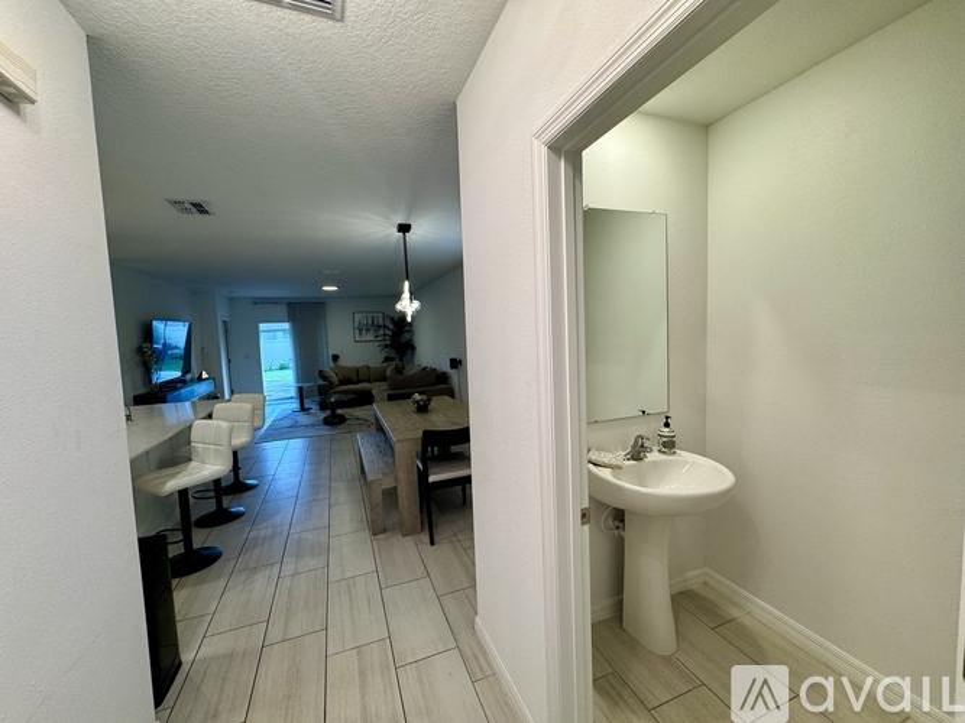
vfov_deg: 85.7
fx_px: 390
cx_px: 482
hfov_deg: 102.1
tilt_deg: -4.9
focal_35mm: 14
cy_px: 362
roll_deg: +2.1
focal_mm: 2.22
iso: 125
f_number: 2.2
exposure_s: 1/120
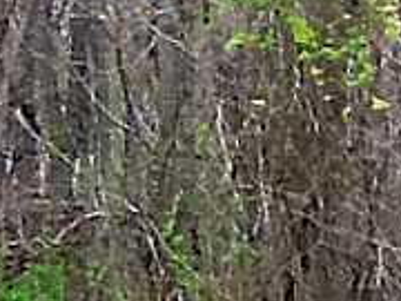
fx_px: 2271
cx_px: 127
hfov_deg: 10.1
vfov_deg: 7.5
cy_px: 435
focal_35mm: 196
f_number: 2.4
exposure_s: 1/265
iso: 40
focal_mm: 2.03
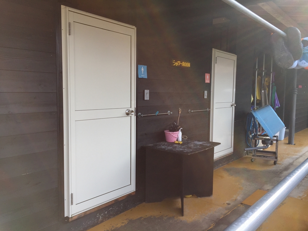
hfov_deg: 61.7
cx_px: 154
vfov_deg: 48.2
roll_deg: -0.8
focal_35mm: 29
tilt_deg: -6.1
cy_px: 116
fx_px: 258
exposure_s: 1/408
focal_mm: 4.15
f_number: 2.2
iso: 32
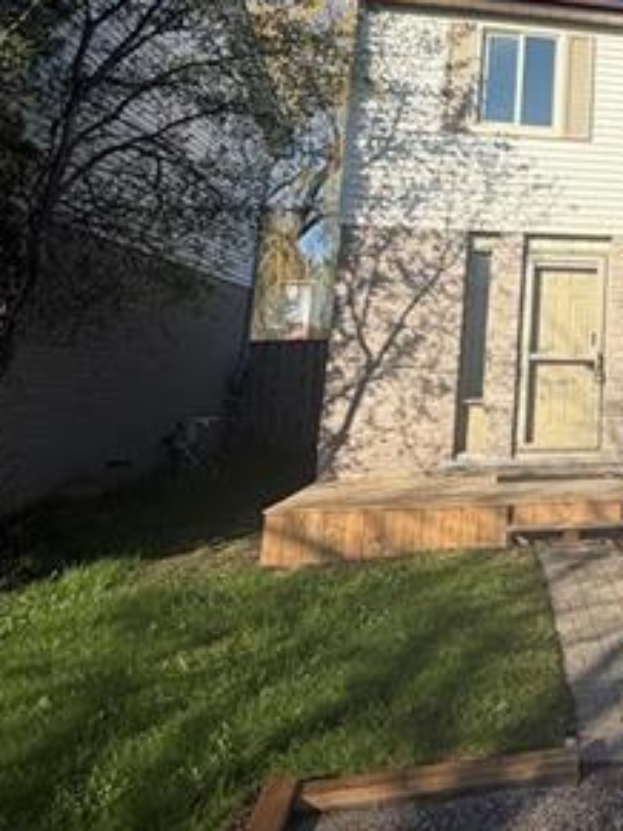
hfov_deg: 31.8
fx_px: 889
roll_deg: +0.0
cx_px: 757
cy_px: 194
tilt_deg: +12.3
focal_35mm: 37
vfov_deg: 48.0
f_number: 2.2
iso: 32
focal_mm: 2.22
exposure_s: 1/770
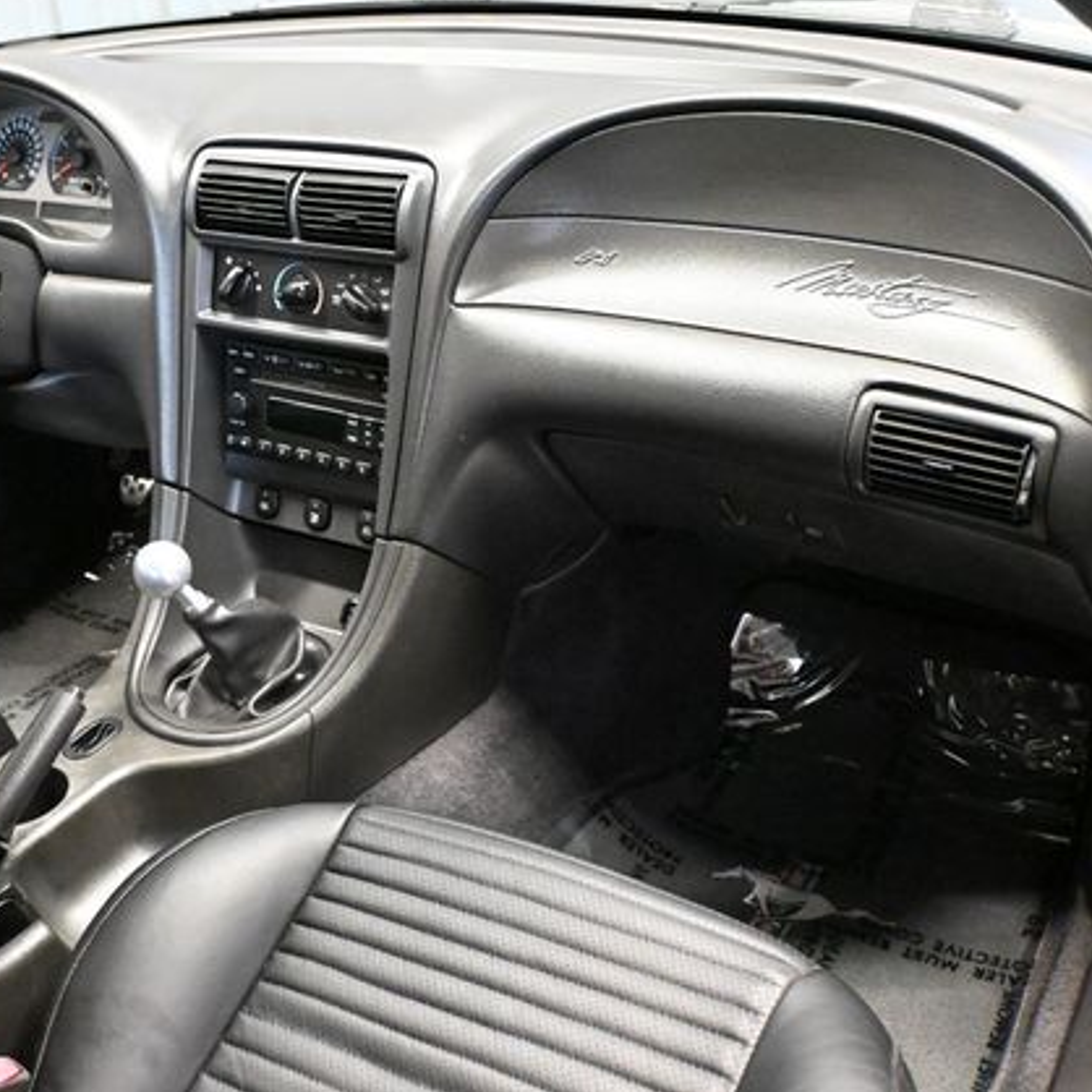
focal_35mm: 40
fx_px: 1427
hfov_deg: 41.6
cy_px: 538
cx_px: 426
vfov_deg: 41.9
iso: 12800
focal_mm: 20.5
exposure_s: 1/60
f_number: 3.8
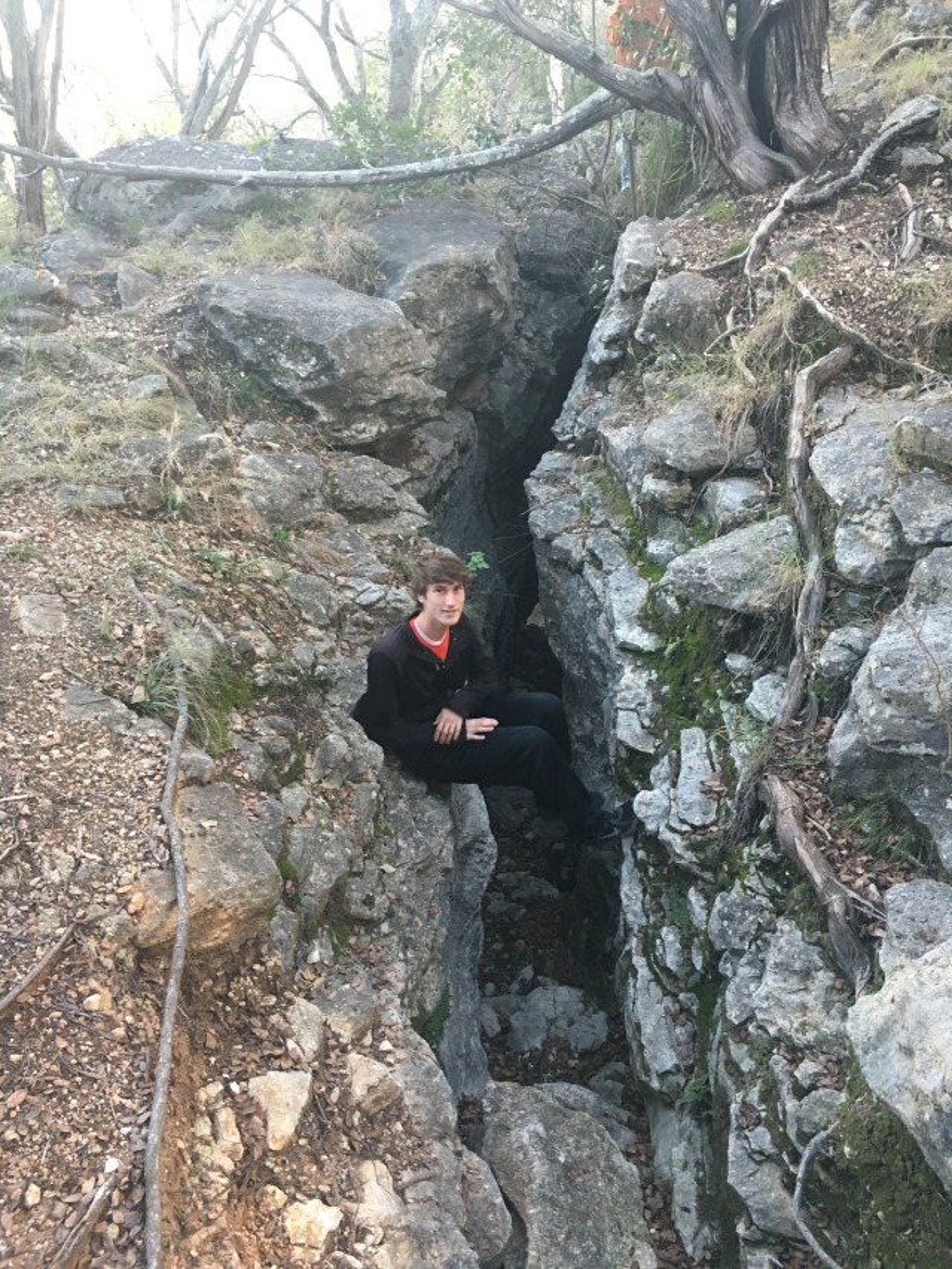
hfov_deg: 48.2
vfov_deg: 61.7
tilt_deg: -30.5
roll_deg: +1.7
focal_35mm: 29
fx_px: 1063
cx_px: 476
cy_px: 634
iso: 100
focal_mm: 4.15
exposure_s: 1/30
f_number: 2.2
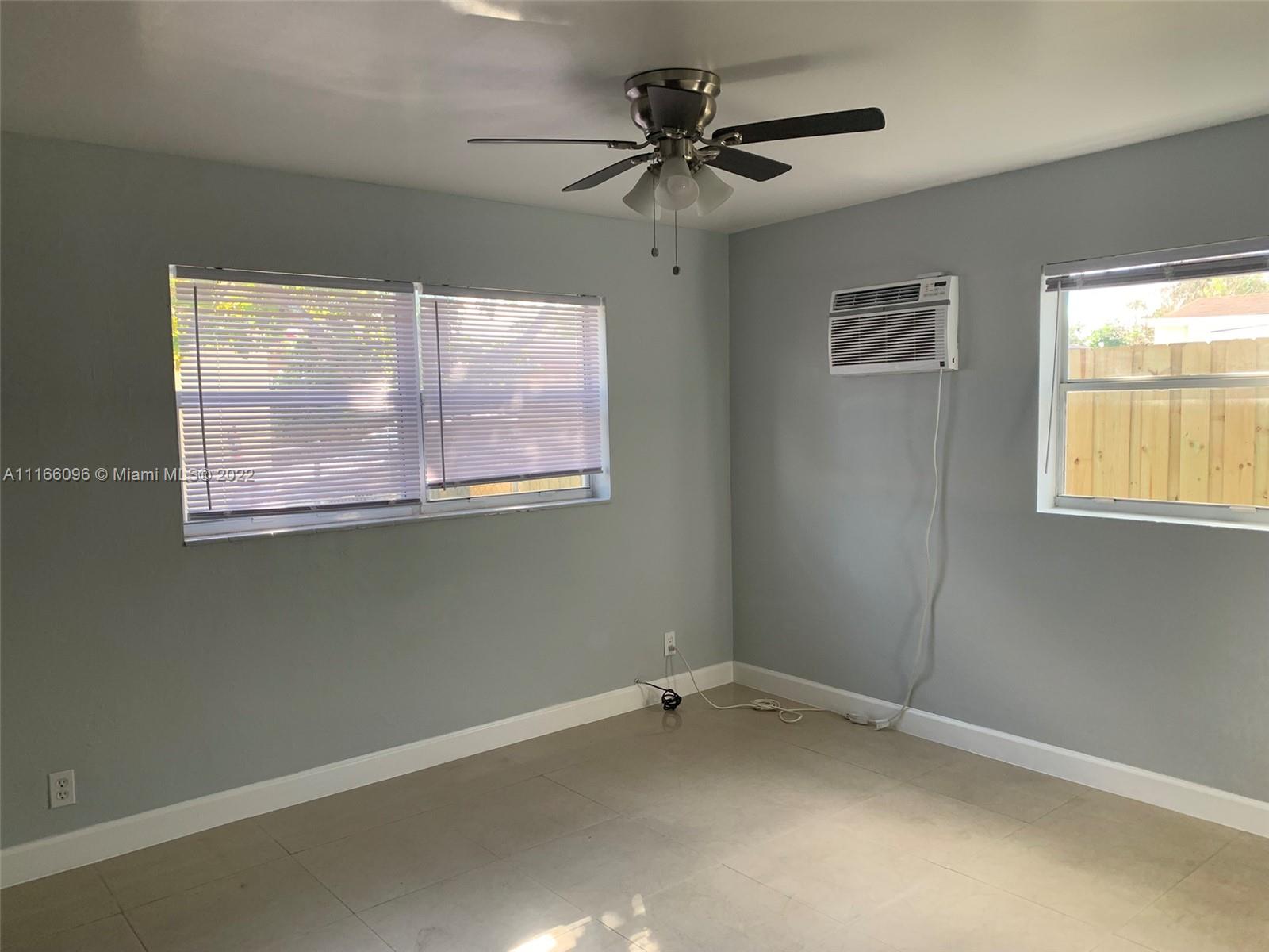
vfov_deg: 53.1
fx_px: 953
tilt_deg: -3.1
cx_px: 634
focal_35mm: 26
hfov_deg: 67.3
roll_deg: +1.1
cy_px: 476
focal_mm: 4.25
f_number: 1.8
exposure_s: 1/121
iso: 64
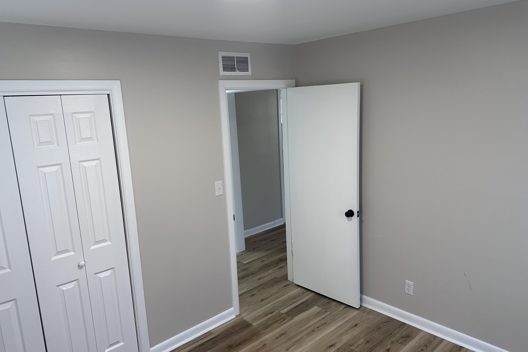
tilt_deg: -10.4
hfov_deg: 69.4
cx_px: 260
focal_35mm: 26
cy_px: 176
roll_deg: +2.6
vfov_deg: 49.6
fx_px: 381
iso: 100
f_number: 1.78
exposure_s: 1/120
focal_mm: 6.86
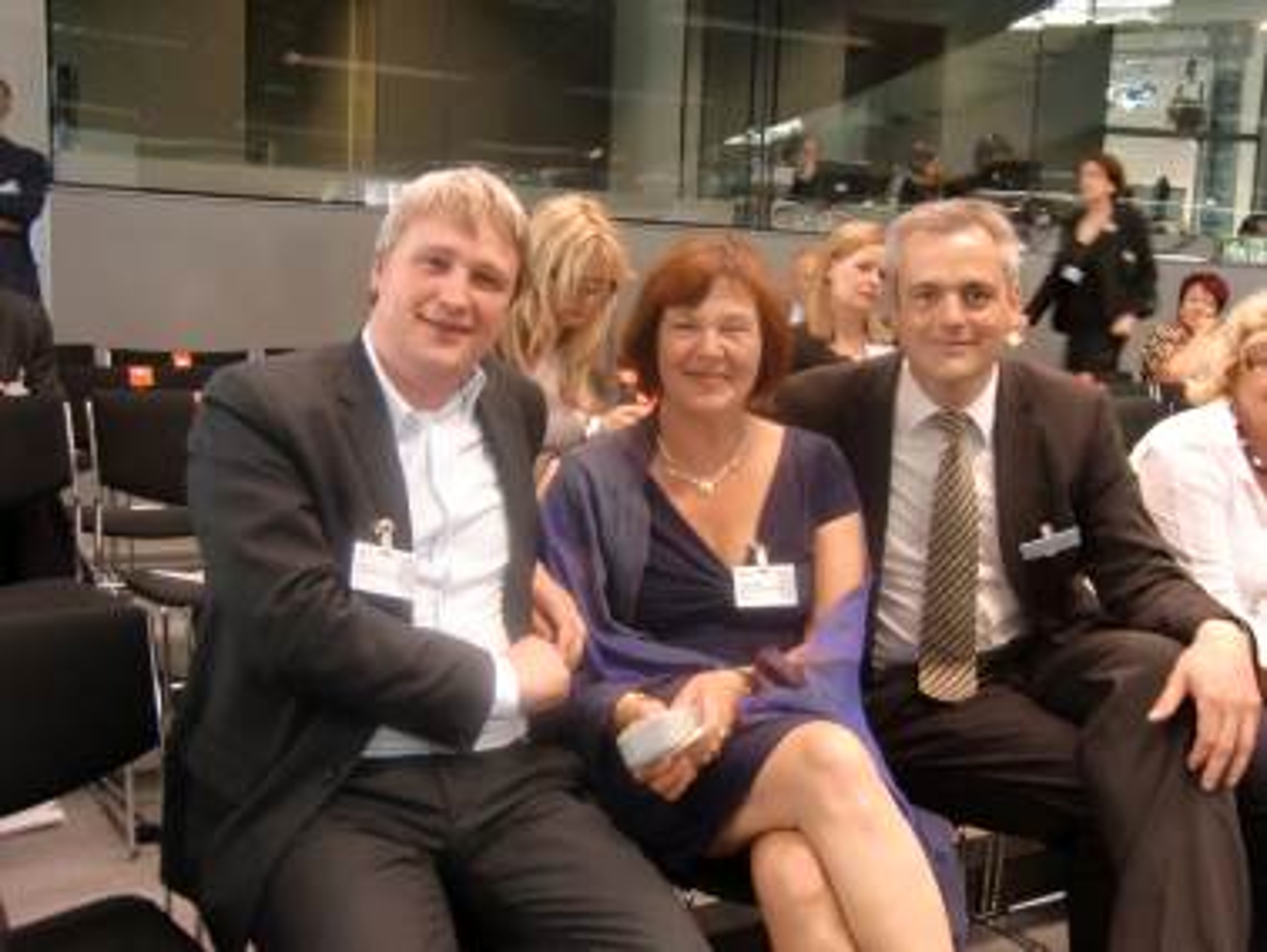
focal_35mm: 34
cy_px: 476
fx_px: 1245
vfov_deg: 41.8
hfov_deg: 53.9
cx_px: 634
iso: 400
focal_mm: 6.1
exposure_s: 1/20
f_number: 3.6
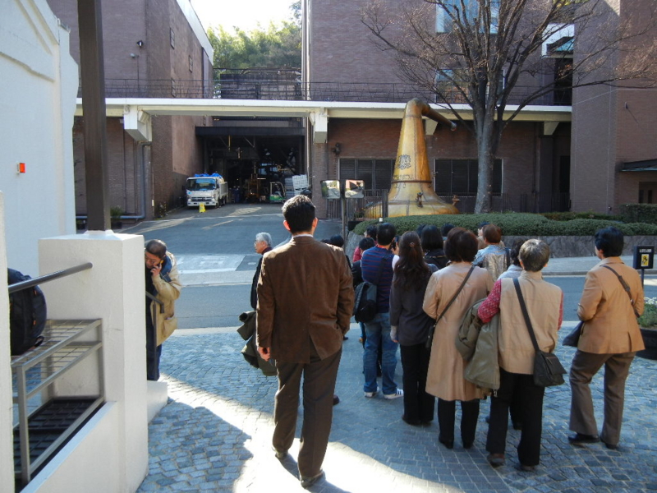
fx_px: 569
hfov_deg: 60.0
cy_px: 246
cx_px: 328
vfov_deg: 46.8
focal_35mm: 30
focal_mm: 5.4
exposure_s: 1/170
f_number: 3.5
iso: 160
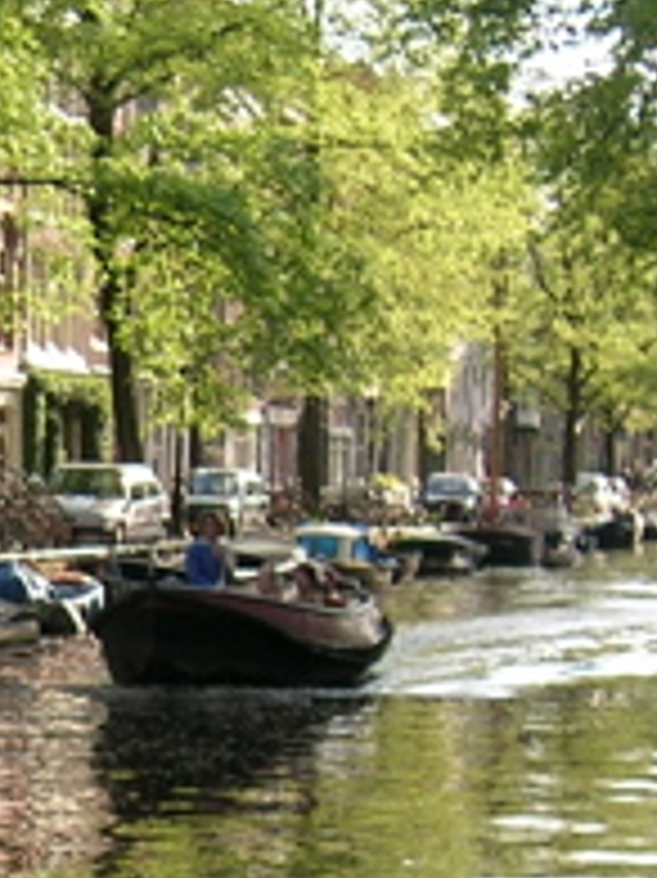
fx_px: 2913
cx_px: -176
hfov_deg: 12.5
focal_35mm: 115
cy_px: 774
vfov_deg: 16.9
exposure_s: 1/248
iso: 50
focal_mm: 5.4
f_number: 2.8
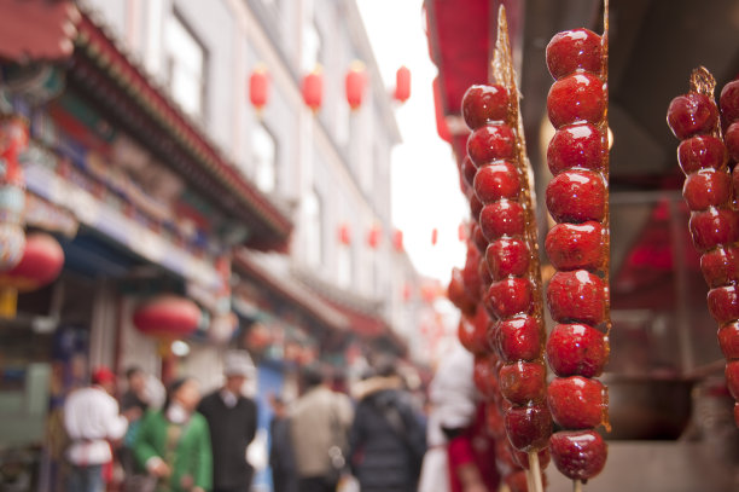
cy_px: 246
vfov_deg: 30.8
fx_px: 892
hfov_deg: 45.0
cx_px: 370
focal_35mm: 44
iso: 100
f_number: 4
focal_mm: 29
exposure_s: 1/100
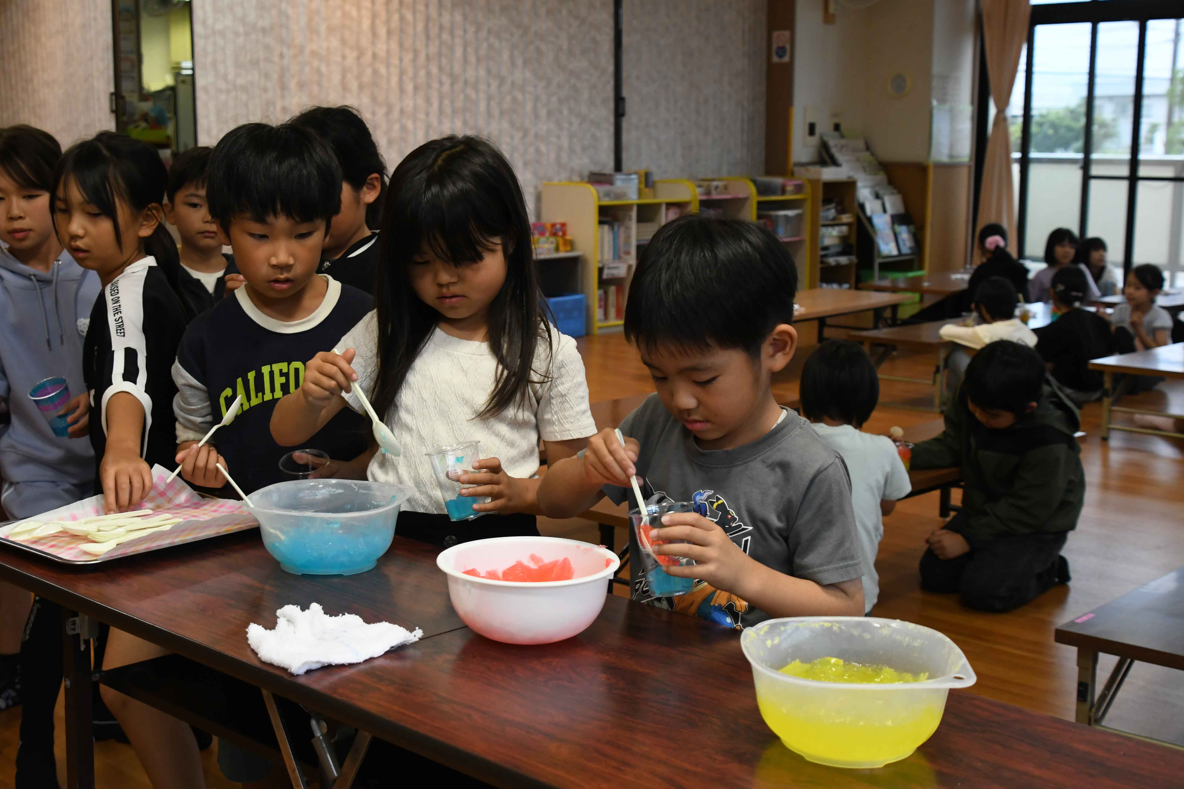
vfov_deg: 29.9
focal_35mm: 45
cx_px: 592
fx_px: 1480
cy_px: 394
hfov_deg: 43.6
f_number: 5.6
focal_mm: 30
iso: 2000
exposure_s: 1/250
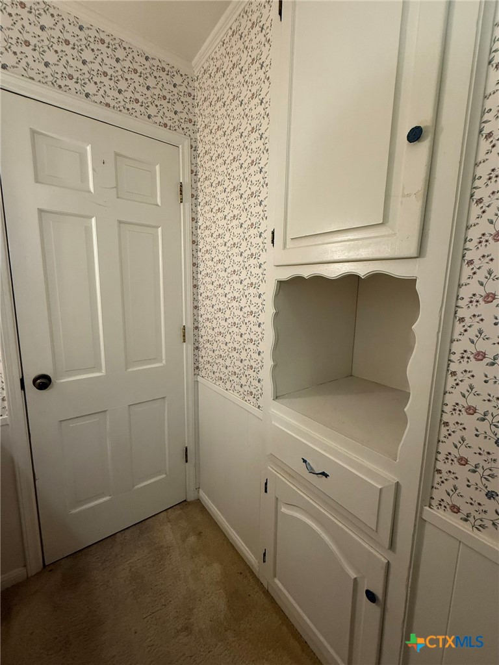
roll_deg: -3.4
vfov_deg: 102.1
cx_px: 250
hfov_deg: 85.7
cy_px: 332
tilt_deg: -8.3
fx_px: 269
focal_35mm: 14
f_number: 2.2
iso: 250
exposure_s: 1/60
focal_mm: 2.22
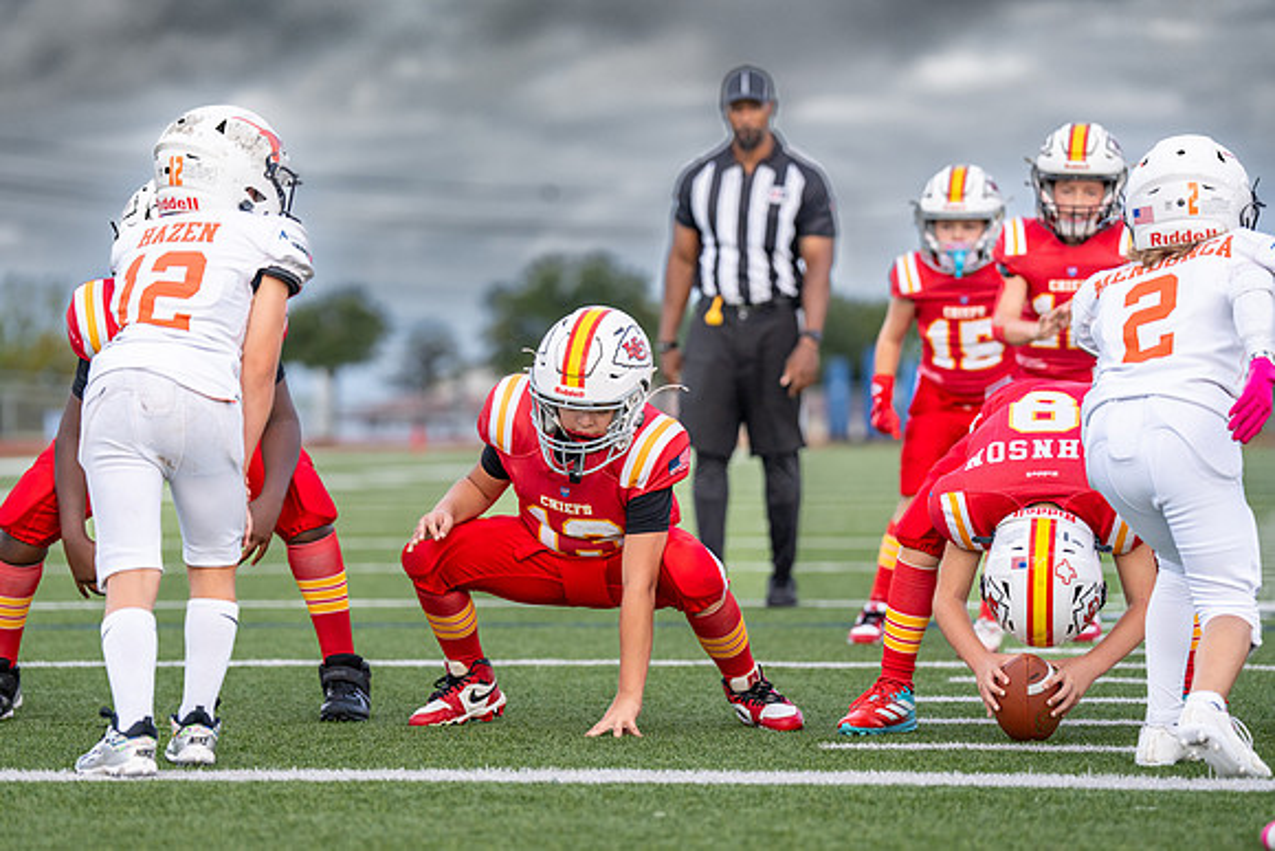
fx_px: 5559
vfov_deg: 8.8
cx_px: 547
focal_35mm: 157
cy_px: 424
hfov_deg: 13.1
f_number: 2.8
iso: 400
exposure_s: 1/2500
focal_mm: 136
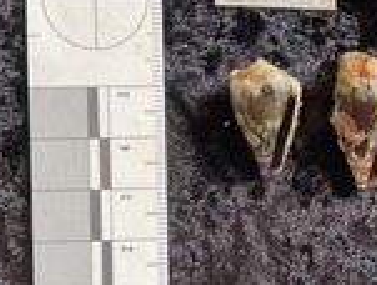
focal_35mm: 67
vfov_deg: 22.0
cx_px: 325
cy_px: 161
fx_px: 731
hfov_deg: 28.0
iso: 40
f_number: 1.8
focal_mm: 3
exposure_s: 1/100
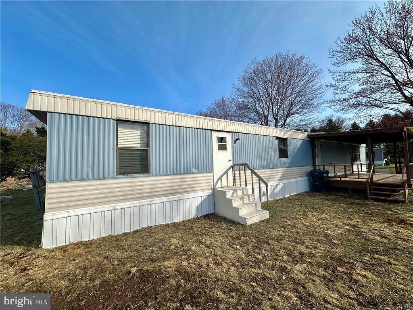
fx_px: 167
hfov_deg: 102.1
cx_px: 206
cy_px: 155
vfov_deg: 85.7
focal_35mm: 14
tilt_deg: +3.3
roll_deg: +1.0
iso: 50
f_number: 2.2
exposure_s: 1/2304
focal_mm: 2.22
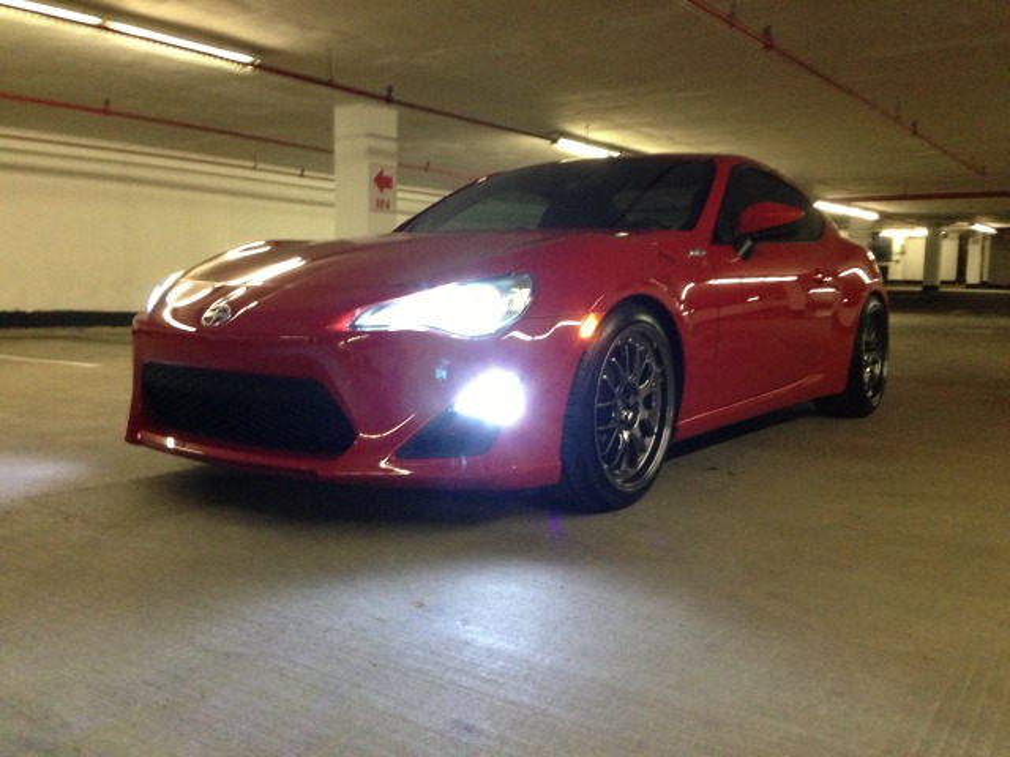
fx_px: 963
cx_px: 505
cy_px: 378
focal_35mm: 33
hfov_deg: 55.4
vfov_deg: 42.9
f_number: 2.4
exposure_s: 1/15
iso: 500
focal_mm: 4.13
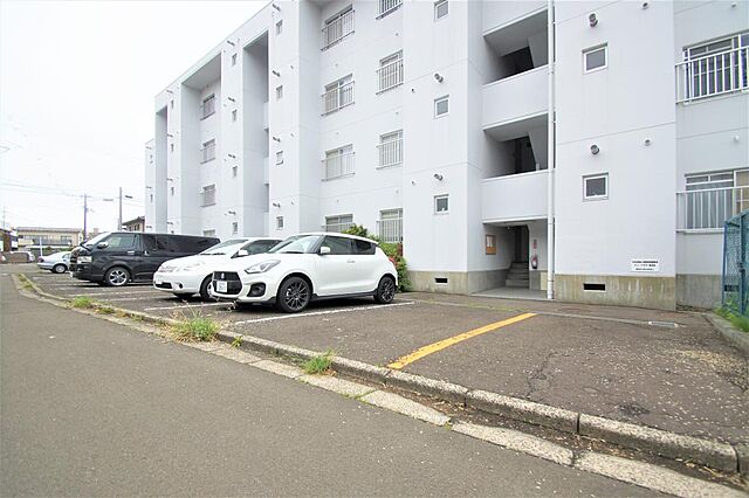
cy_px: 249
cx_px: 374
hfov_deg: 100.4
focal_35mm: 15
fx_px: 312
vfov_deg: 77.3
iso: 100
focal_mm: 10
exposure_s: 1/60
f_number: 5.6
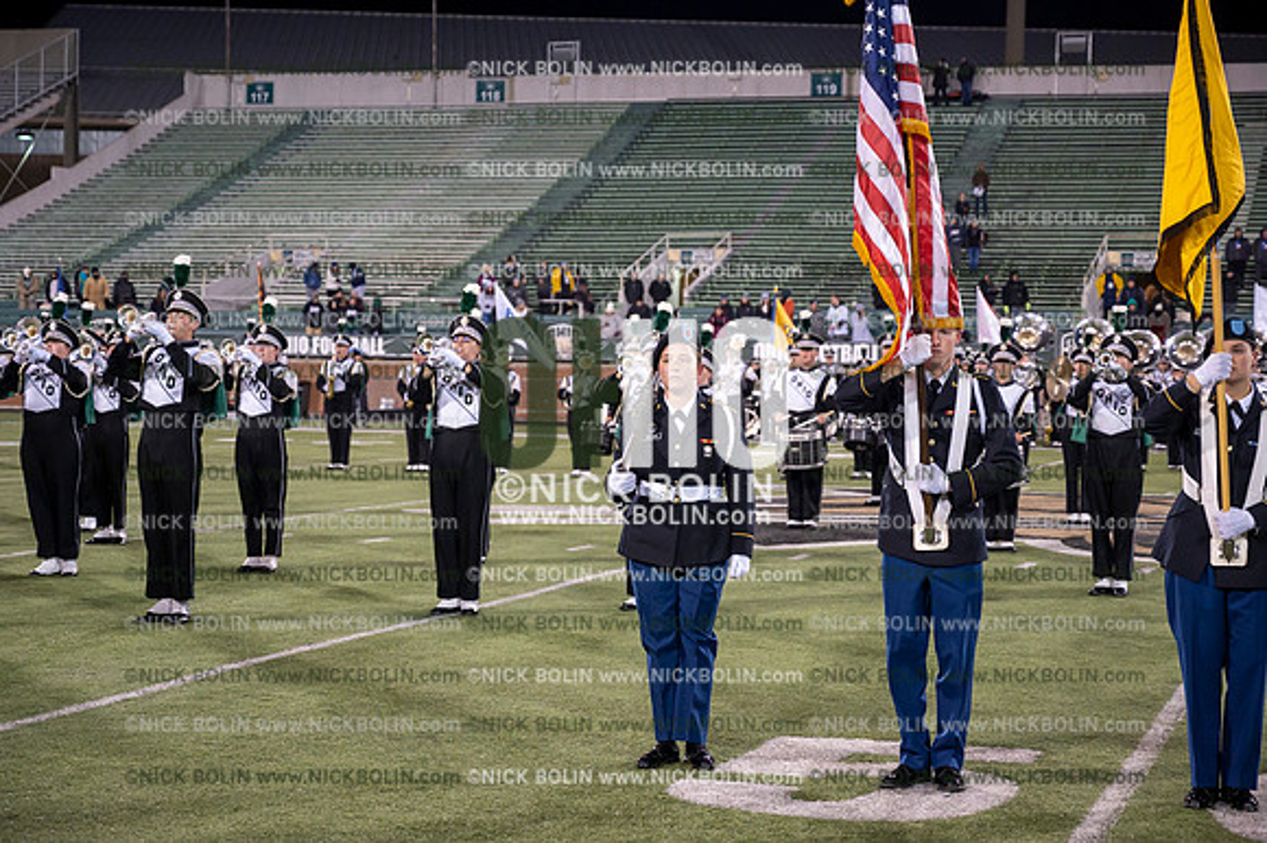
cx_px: 634
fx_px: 2462
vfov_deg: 19.4
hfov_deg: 28.9
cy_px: 422
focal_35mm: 70
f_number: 4.5
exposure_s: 1/640
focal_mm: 70
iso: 5000
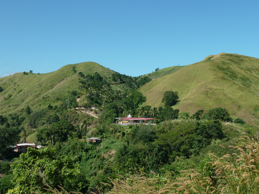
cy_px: 97
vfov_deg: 36.0
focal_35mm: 40
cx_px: 130
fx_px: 299
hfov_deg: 46.8
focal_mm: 6.5
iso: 80
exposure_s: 1/640
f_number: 3.6
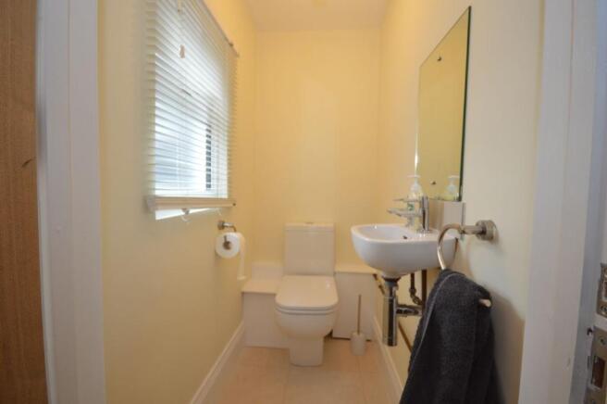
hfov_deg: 100.4
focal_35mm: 15
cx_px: 304
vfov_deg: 77.2
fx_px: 253
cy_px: 202
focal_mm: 10
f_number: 4.5
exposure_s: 1/80
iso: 400
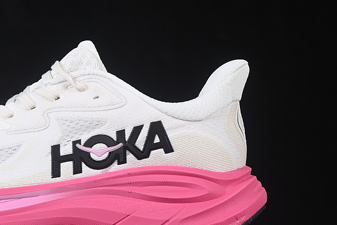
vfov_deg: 9.6
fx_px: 1339
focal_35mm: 143
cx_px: 55
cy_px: 115
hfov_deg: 14.2
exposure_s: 1/80
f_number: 8
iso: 160
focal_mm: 50
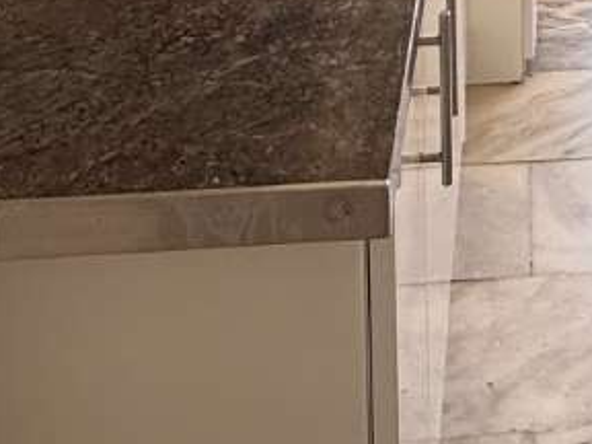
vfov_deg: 15.8
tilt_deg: -6.4
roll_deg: +0.5
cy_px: -451
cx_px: 643
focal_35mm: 73
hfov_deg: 24.9
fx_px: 1248
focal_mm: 2.22
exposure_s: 1/143
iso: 64
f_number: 2.2
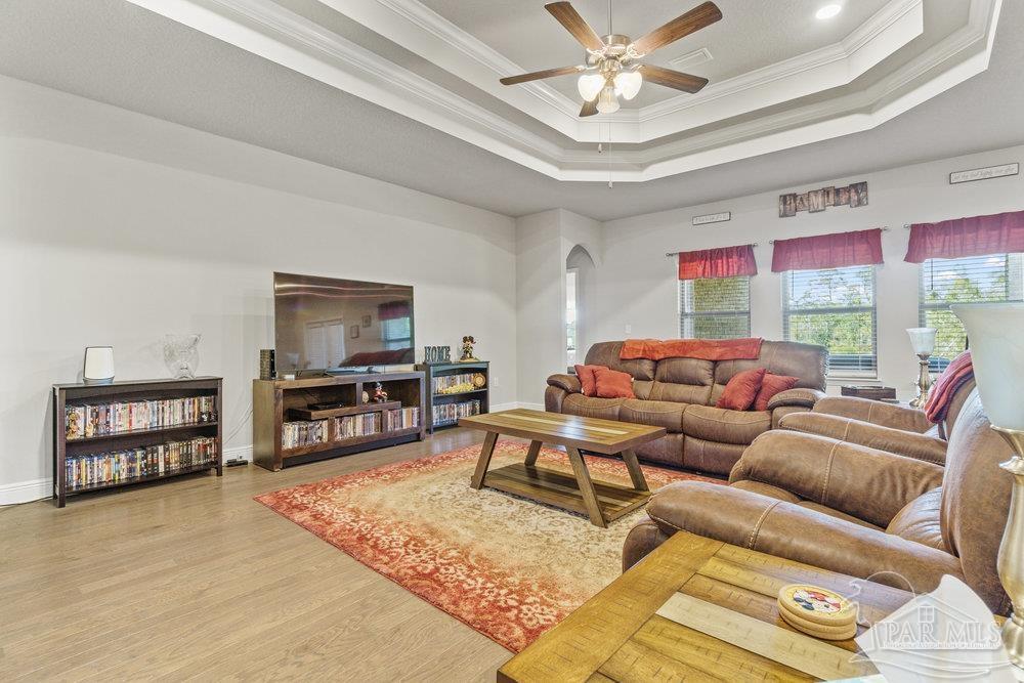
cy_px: 342
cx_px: 512
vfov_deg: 72.1
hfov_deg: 95.0
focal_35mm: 16
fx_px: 469
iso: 400
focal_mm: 11
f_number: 8
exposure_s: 1.6
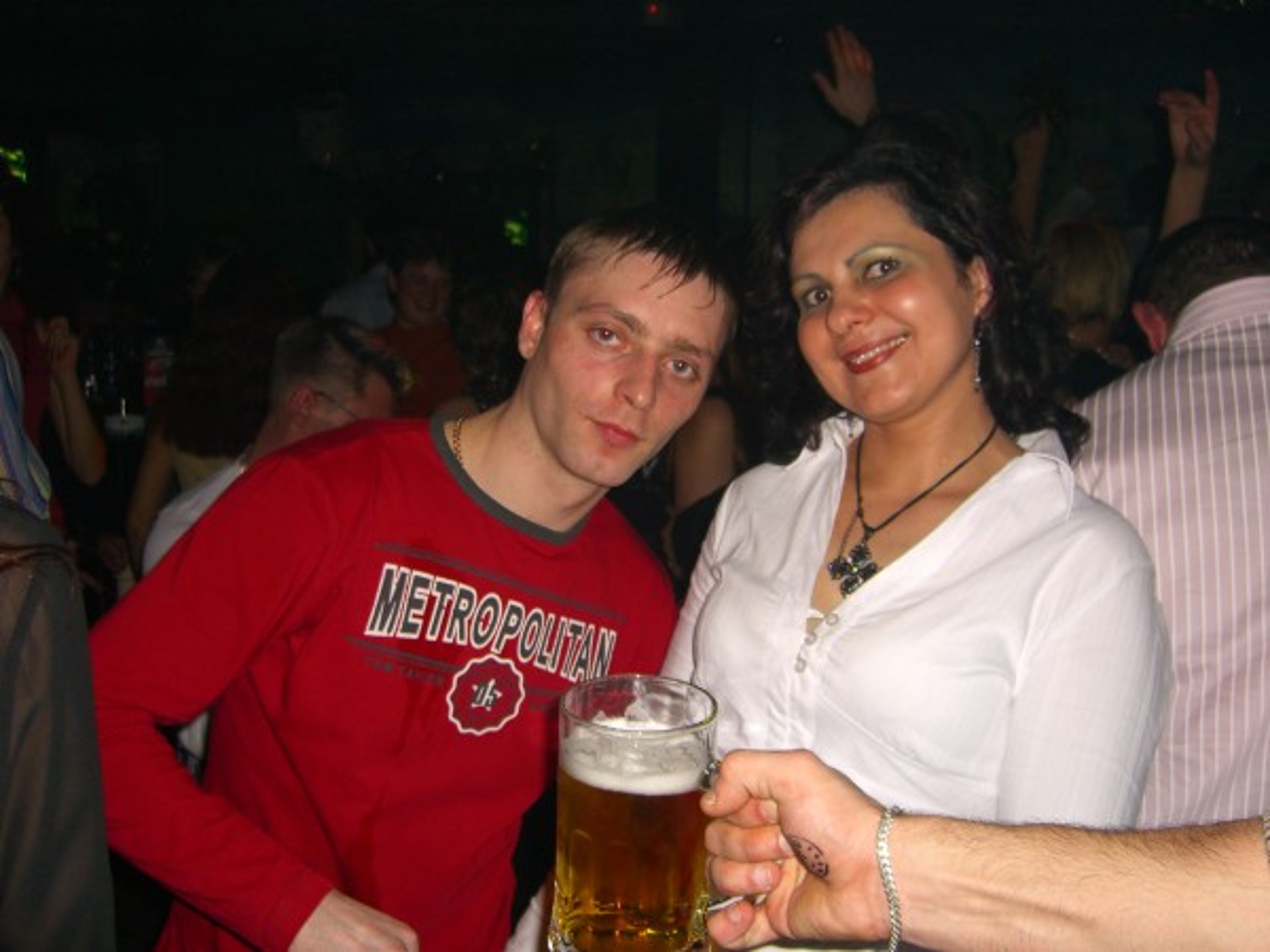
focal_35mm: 38
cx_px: 635
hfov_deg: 49.0
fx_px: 1394
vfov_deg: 37.7
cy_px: 476
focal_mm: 7.9
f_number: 2.8
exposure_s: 1/60
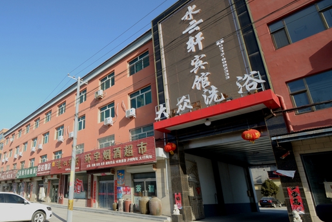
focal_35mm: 21
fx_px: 194
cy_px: 117
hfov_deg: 77.7
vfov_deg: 59.5
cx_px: 103
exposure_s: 1/125
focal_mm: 10
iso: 200
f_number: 10
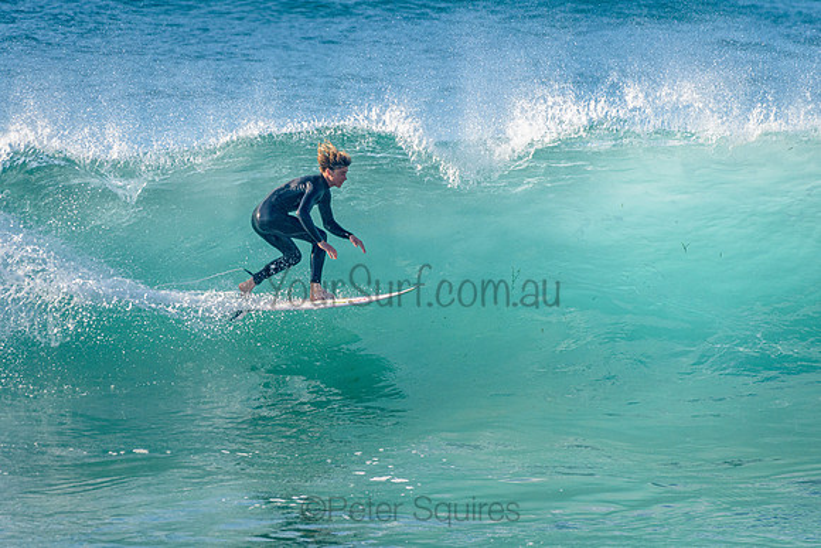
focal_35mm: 611
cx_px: 319
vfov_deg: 2.3
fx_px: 13939
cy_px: 265
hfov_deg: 3.4
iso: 360
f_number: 5.6
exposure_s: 1/2000
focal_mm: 500
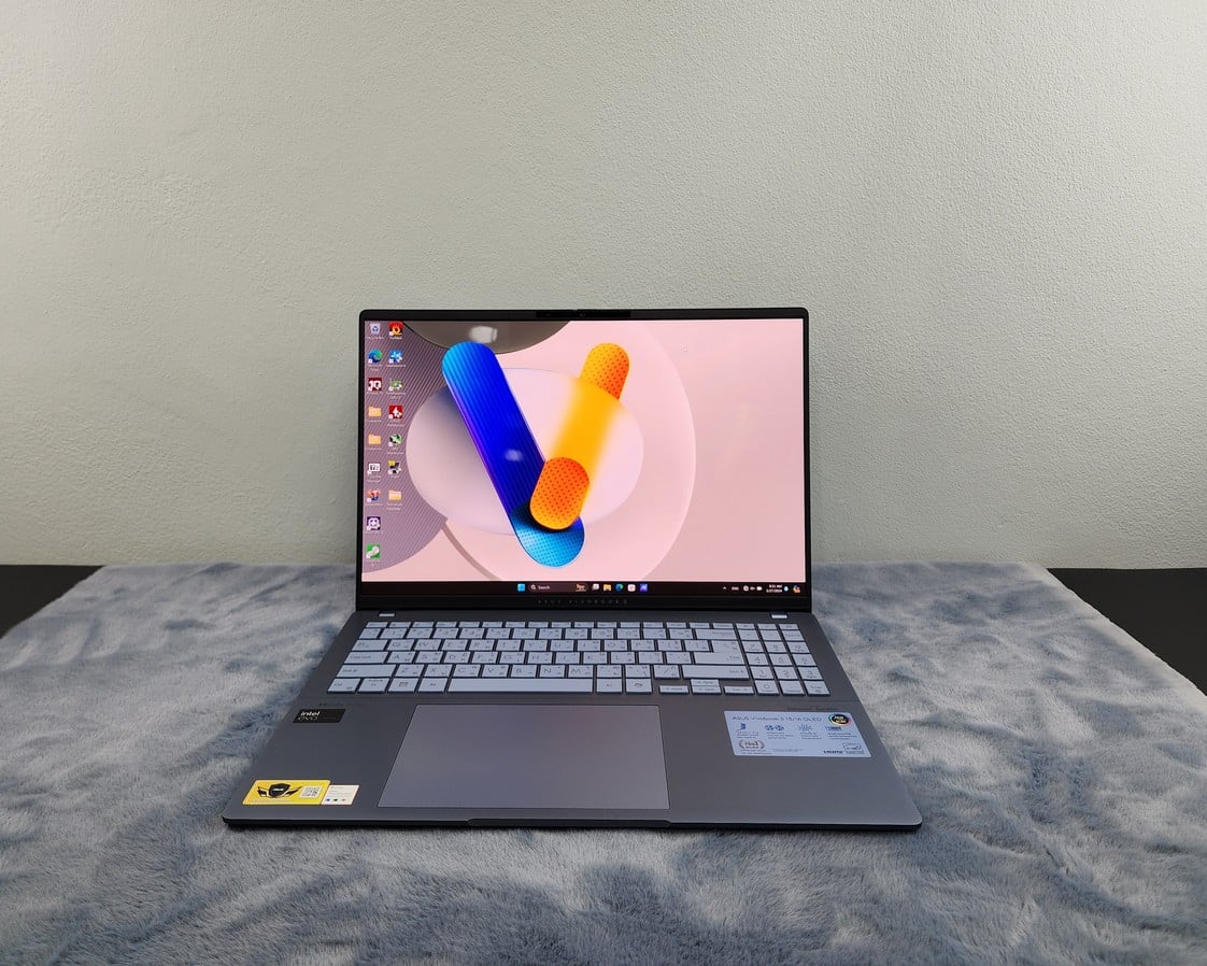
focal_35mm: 24
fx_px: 857
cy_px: 483
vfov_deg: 58.8
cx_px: 585
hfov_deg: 70.3
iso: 40
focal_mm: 6.4
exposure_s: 1/100
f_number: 1.8
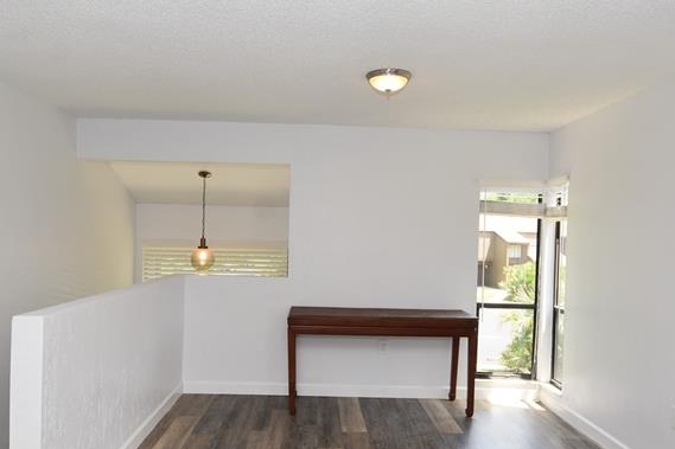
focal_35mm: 27
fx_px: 506
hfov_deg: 67.4
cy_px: 262
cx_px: 332
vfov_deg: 47.7
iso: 200
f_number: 5
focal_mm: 10
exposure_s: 1/100
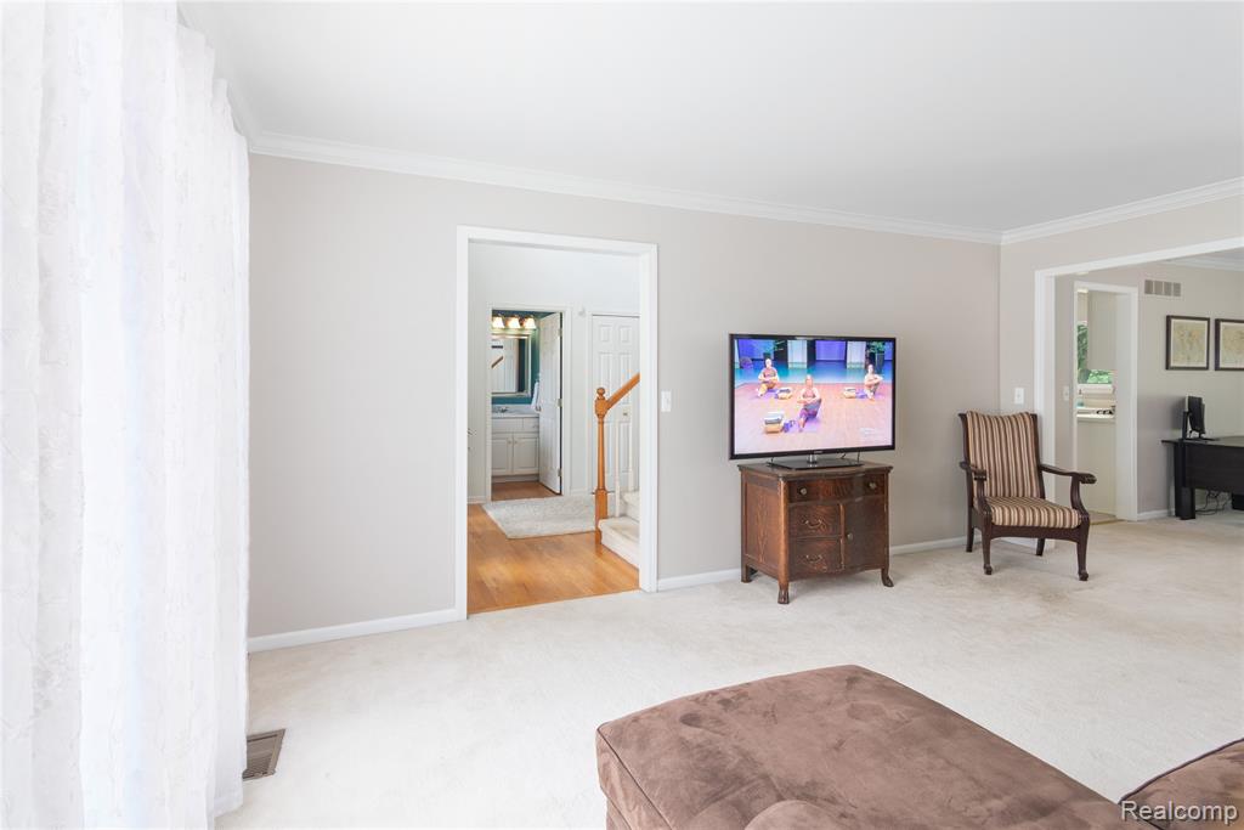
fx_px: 587
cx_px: 622
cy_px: 415
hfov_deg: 93.3
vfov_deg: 70.5
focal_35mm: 17
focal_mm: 17
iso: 400
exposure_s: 1/13
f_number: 9
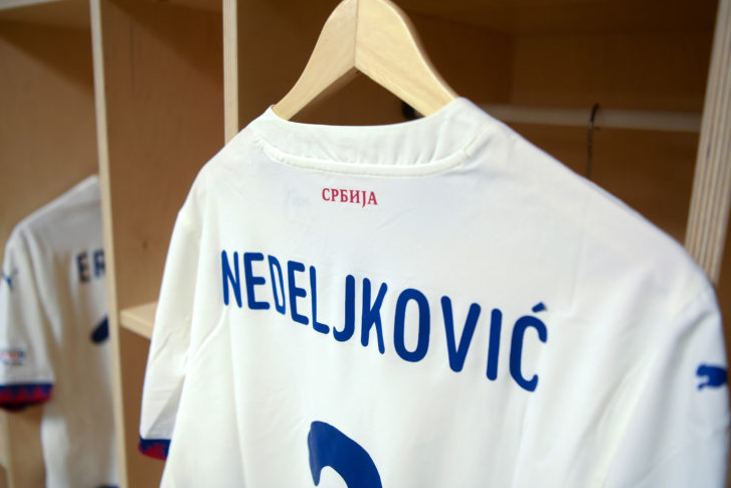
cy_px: 248
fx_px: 670
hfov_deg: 57.2
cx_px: 376
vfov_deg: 40.0
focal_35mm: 33
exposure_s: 1/200
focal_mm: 32
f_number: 3.2
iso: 2000
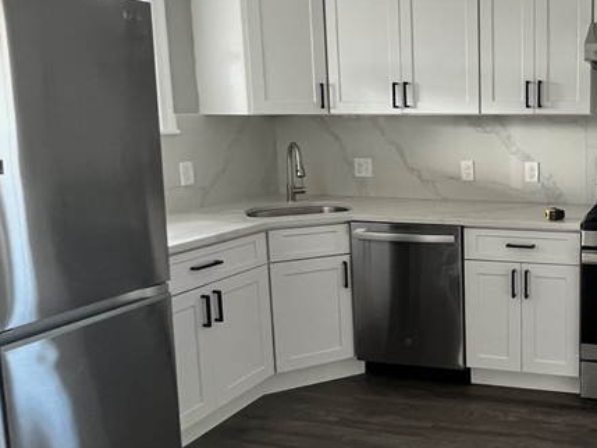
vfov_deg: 45.4
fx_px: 535
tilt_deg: -7.6
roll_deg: -0.5
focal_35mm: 31
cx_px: 554
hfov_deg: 50.6
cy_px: 196
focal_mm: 1.57
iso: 200
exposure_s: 1/60
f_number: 1.8
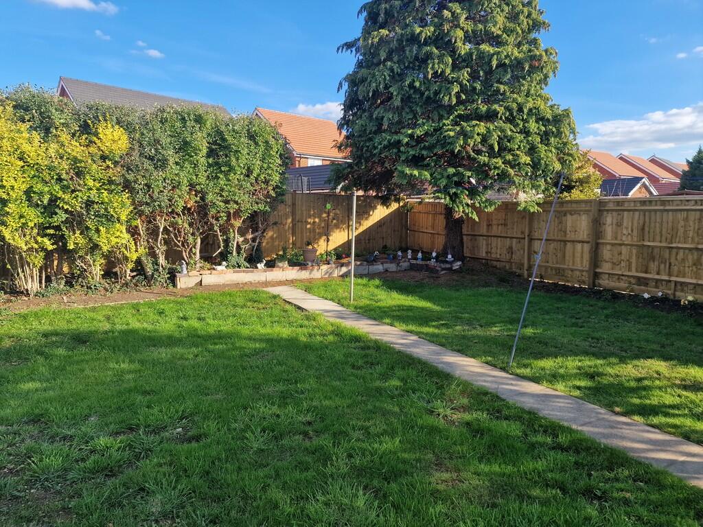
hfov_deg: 73.9
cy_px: 264
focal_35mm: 23
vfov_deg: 58.9
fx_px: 467
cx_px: 352
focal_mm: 6.4
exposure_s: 1/478
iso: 50
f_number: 1.8
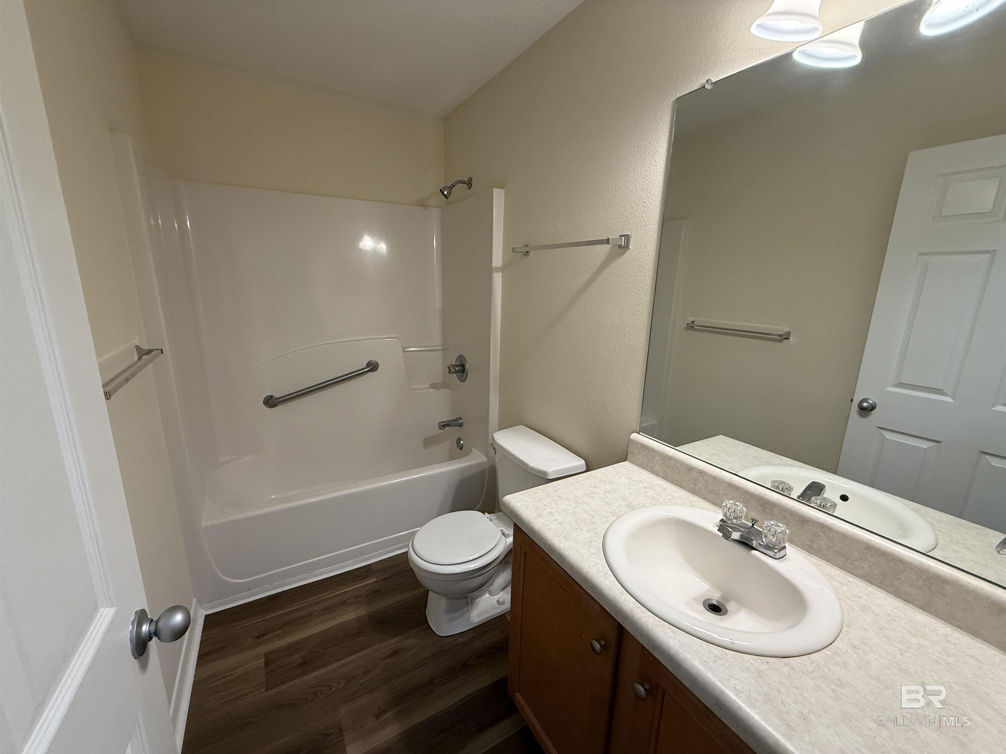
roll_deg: -1.5
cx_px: 503
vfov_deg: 85.7
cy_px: 377
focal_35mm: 14
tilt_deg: -13.2
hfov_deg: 102.1
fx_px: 407
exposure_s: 1/120
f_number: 2.2
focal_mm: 2.22
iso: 250
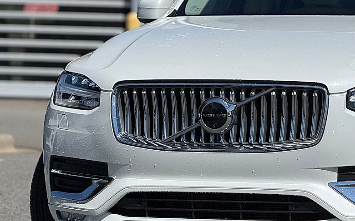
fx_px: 2524
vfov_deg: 5.0
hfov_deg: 8.0
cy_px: 117
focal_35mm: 261
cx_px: 338
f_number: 2.8
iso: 40
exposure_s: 1/3891
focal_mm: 15.66
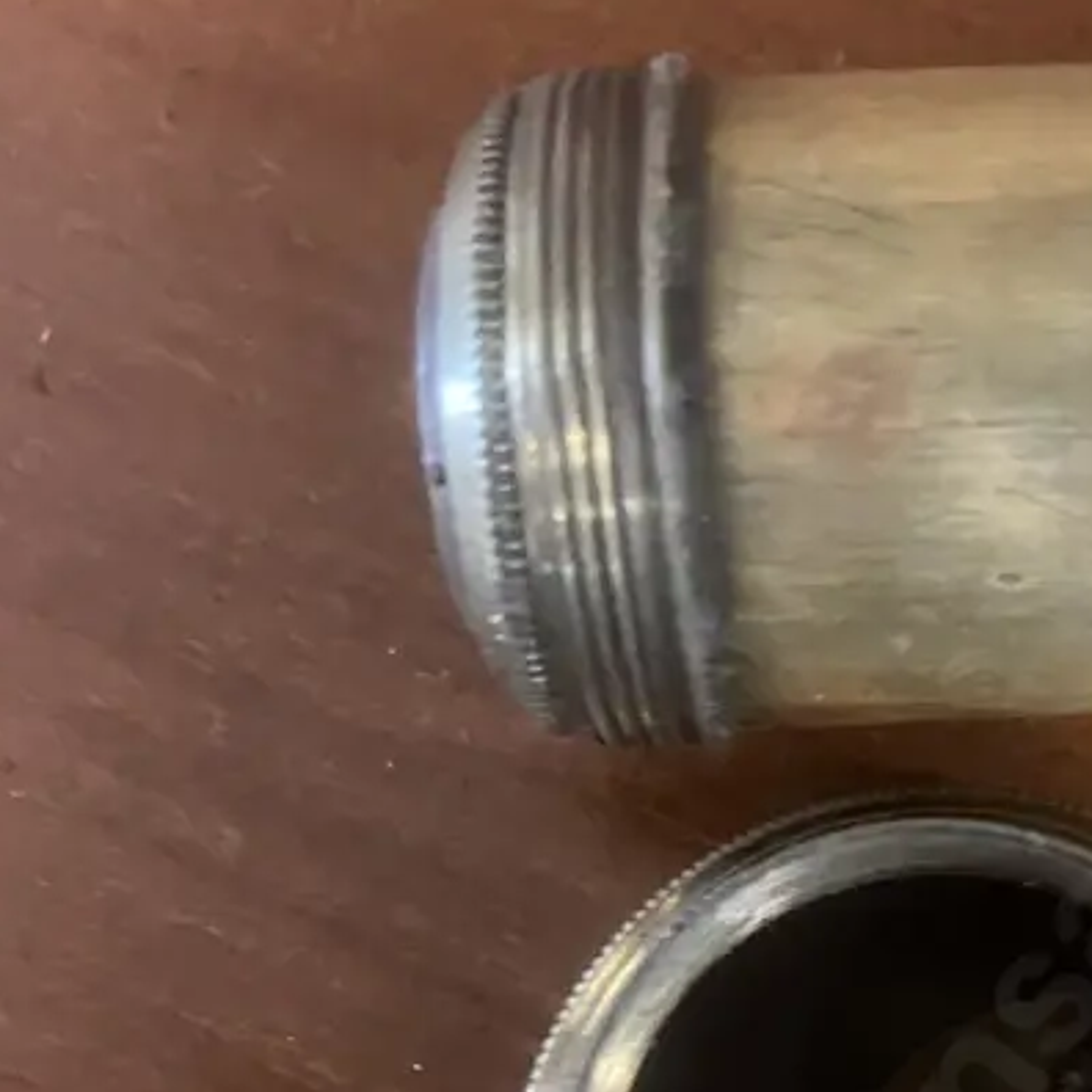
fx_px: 2284
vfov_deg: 25.8
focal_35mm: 64
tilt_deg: -80.8
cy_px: 1031
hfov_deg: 25.9
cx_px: 1023
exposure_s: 1/28
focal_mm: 3.99
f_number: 1.8
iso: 640
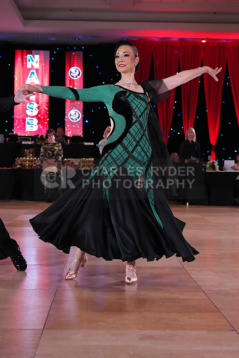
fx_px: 577
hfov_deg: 23.4
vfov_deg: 34.5
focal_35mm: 58
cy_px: 179
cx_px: 120
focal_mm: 58
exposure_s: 1/400
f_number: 5
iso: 5000
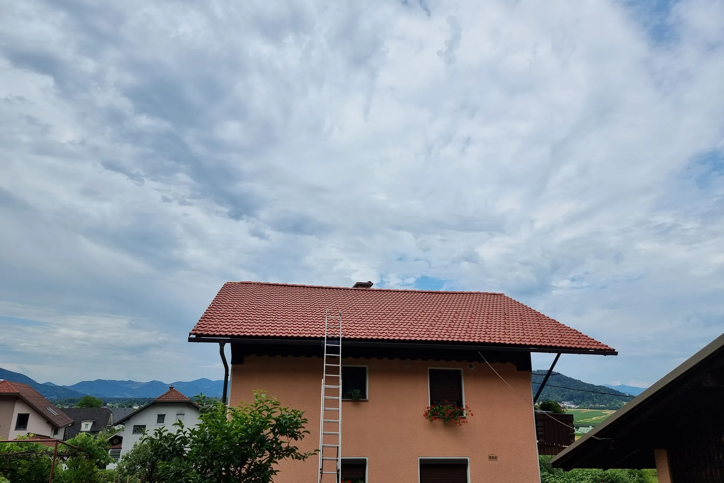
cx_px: 362
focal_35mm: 25
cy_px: 247
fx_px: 503
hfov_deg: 71.5
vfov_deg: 51.3
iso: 50
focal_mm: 6.7
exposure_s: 1/1556
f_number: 1.8
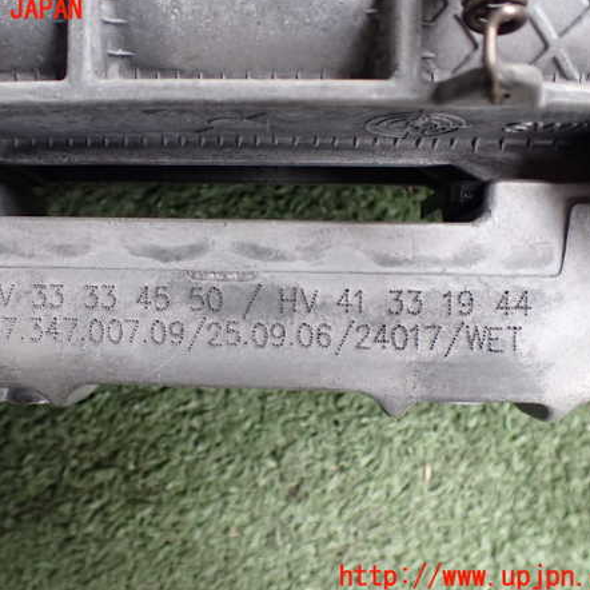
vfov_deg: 46.0
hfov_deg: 45.8
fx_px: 694
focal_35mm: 36
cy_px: 294
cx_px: 240
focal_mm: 5.4
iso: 250
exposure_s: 1/125
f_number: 2.3
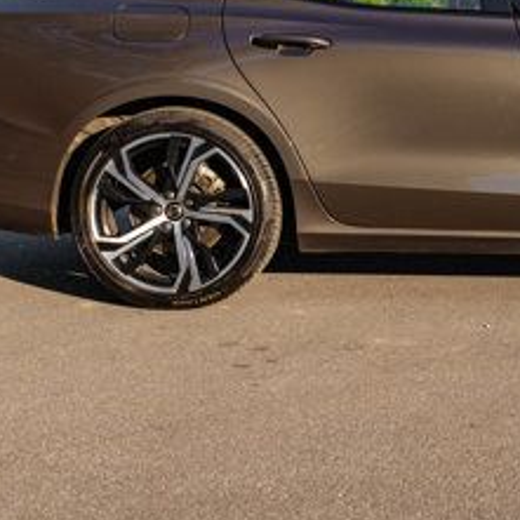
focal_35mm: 86
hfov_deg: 19.3
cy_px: 109
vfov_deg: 20.0
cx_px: 584
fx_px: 1462
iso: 800
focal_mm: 35
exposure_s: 1/1000
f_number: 5
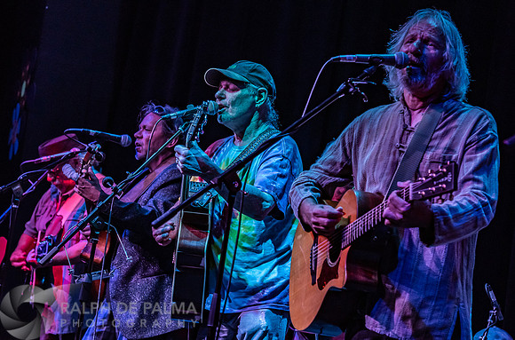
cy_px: 157
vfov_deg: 10.2
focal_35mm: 134
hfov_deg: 15.4
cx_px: 255
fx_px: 1906
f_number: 5.6
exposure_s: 1/160
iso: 1600
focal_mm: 100
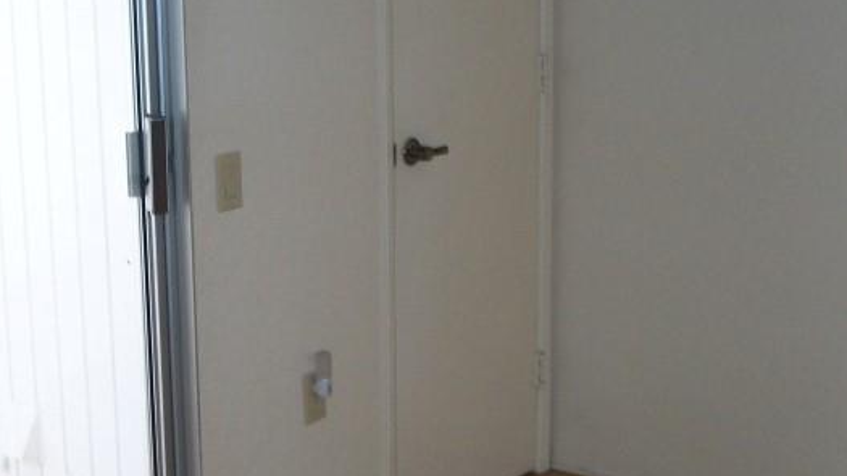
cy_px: 302
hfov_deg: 30.7
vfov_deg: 17.7
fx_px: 1527
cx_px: 269
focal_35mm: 68
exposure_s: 1/50
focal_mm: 5.7
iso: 80
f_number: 2.9
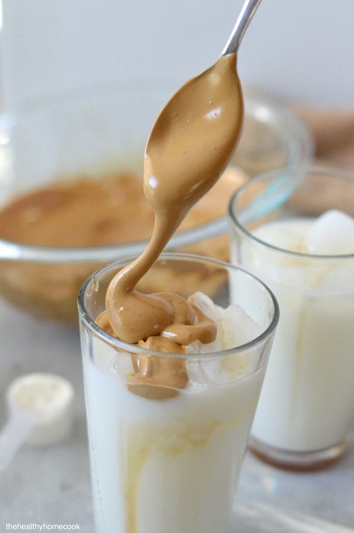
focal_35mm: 75
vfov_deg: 27.0
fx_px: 1108
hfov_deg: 18.2
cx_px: 177
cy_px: 266
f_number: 2.8
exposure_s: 1/500
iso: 1100
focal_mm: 50
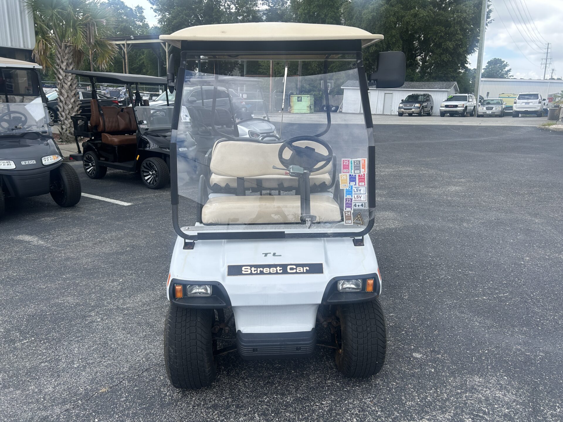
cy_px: 211
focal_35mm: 26
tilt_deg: -14.6
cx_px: 282
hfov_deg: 67.3
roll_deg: -1.9
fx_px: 423
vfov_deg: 53.1
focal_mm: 5.7
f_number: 1.5
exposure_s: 1/1468
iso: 50
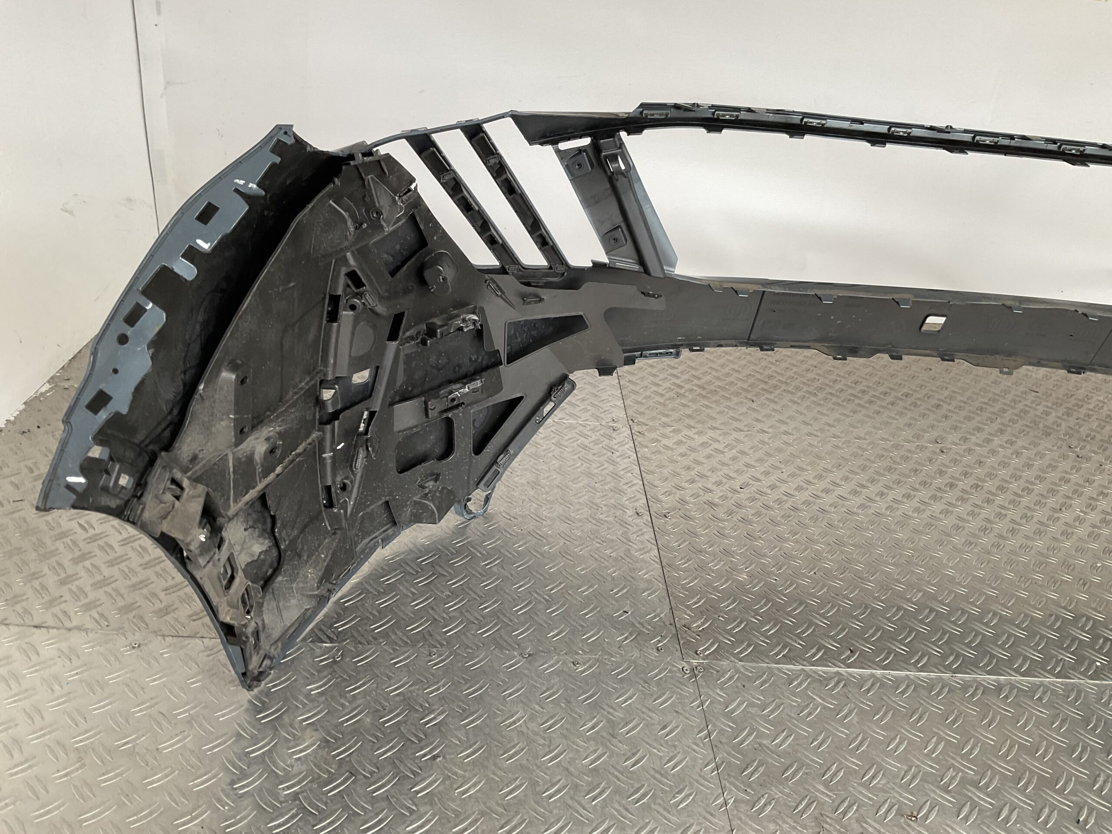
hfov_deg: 61.7
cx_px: 556
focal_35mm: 29
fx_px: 932
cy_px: 417
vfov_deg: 48.2
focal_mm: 3
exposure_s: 1/100
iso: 40
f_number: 1.8
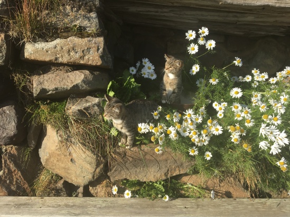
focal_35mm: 29
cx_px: 145
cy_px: 108
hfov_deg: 61.6
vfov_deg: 48.2
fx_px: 243
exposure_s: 1/777
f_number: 2.2
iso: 25
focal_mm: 4.15
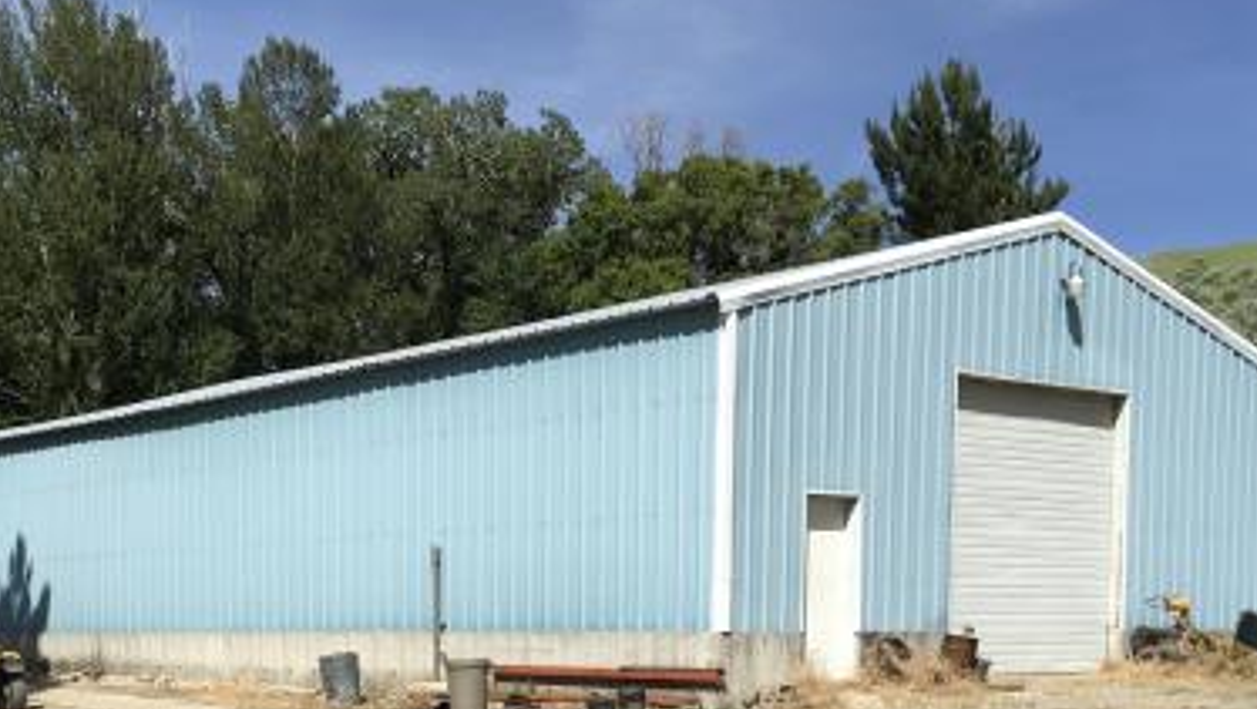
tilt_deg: -3.2
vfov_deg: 21.2
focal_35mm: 54
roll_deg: -0.6
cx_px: 289
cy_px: 763
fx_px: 1801
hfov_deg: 37.4
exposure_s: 1/2079
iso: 25
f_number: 2.2
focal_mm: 4.15
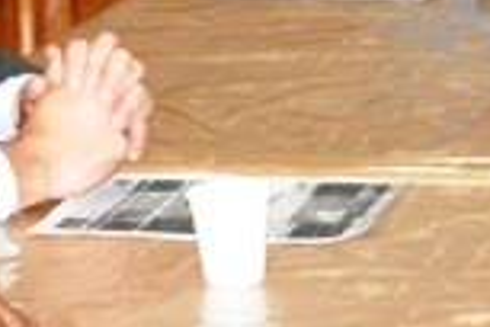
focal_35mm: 201
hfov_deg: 10.2
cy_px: -341
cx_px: 266
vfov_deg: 6.6
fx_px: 2736
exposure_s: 1/50
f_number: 6.3
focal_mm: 32
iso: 1600
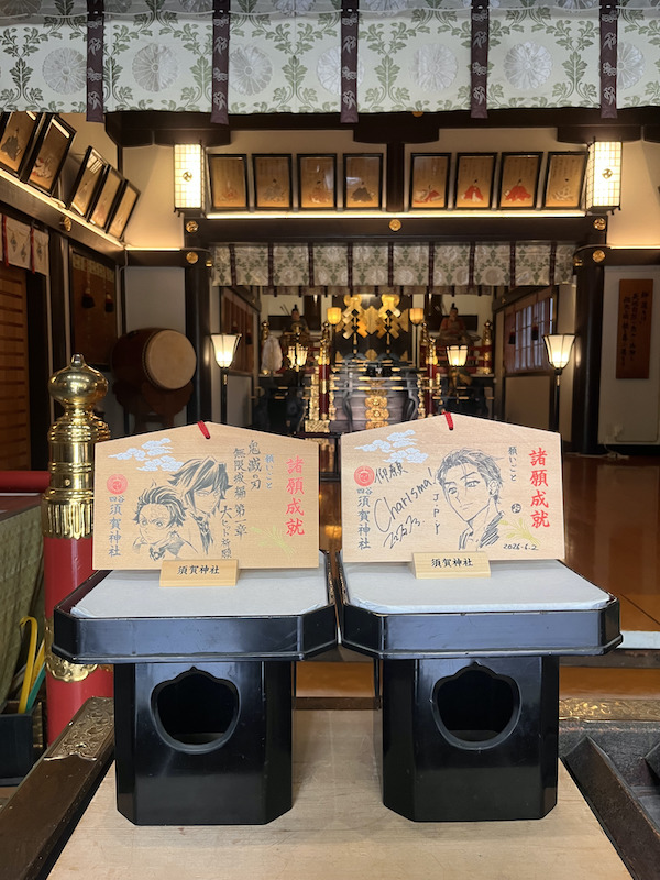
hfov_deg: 53.1
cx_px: 330
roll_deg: -0.4
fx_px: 661
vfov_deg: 67.3
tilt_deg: -4.1
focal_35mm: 26
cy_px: 440
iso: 125
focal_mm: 5.1
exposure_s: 1/50
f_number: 1.6
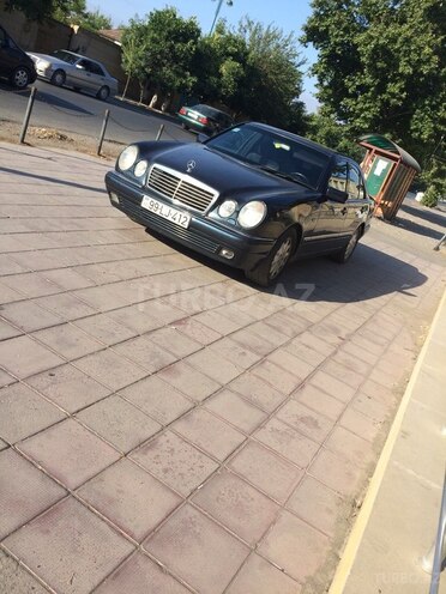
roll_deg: -17.9
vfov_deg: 61.7
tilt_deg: -16.3
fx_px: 498
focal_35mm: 29
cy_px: 297
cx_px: 223
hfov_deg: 48.2
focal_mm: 4.15
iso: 32
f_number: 2.2
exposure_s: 1/1414
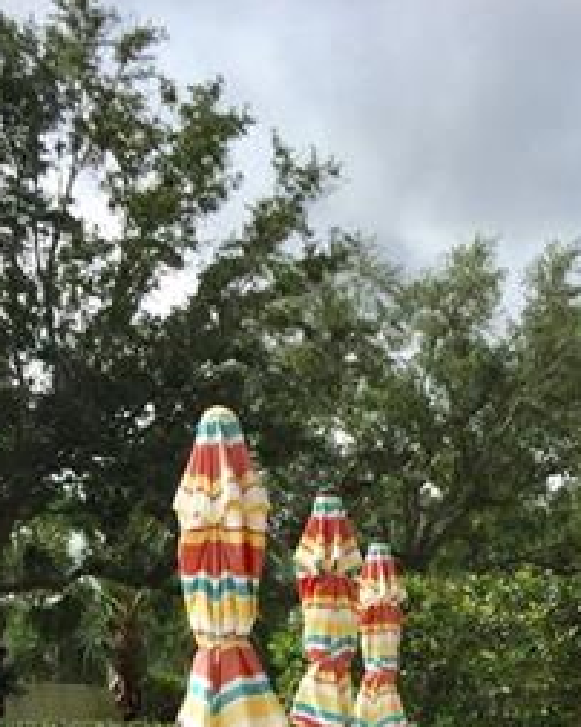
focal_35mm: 86
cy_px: 1072
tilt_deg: -7.0
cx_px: 515
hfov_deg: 17.6
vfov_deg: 19.5
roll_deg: +0.2
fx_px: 1851
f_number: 2.2
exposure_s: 1/4405
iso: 32
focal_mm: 4.15
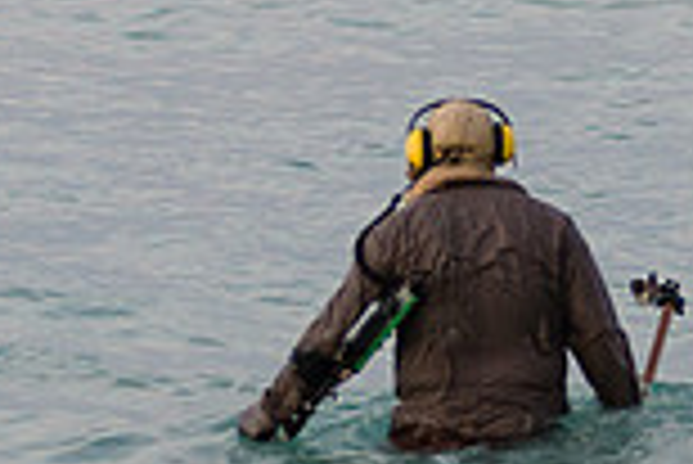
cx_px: 450
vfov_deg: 2.4
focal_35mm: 585
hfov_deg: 3.5
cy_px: 268
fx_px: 11272
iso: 800
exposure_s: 1/160
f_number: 2.8
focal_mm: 155
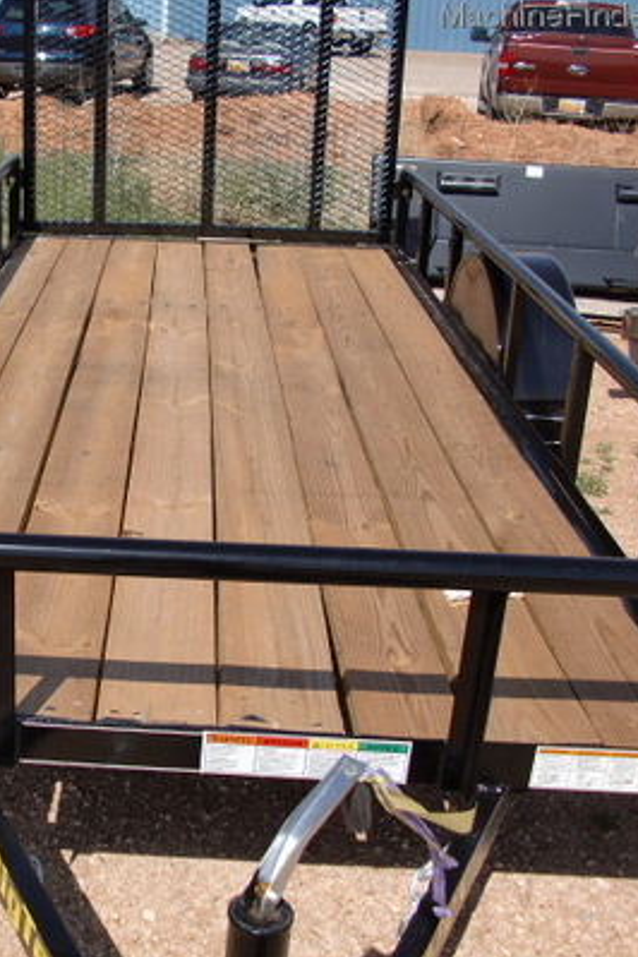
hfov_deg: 25.7
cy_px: 470
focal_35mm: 51
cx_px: 72
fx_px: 1356
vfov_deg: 38.9
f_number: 7.9
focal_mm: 6.3
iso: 64
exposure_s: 1/200
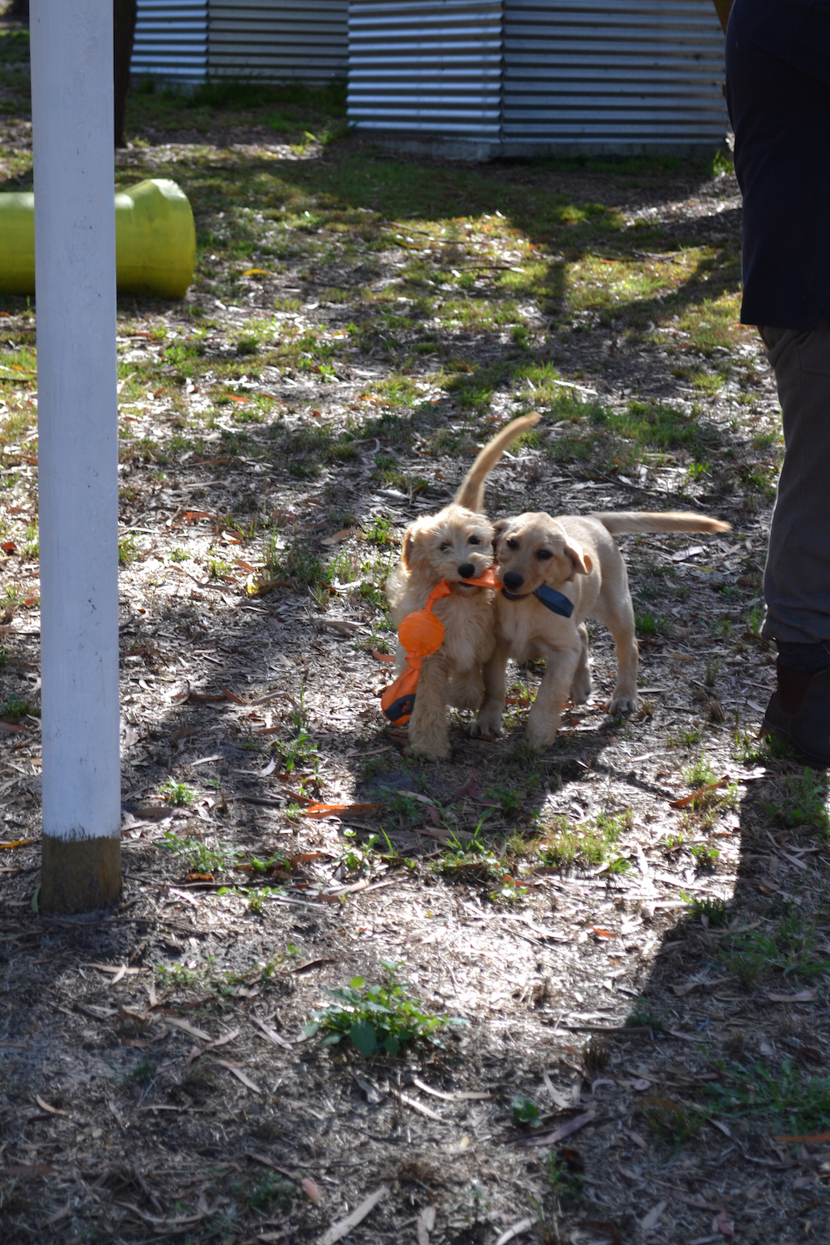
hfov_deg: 16.6
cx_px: 415
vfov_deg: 24.6
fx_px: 2853
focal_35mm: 82
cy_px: 622
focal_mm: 55
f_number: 5.6
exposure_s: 1/500
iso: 400
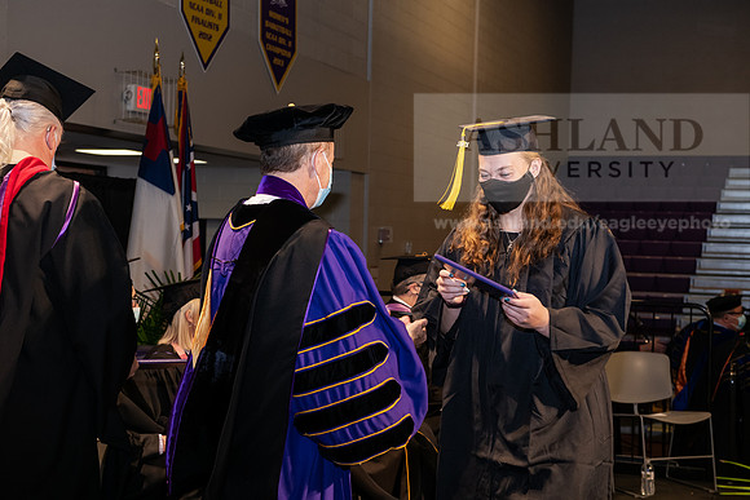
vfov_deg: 21.9
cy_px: 250
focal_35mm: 62
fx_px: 1292
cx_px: 375
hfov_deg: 32.4
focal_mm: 62
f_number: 6.3
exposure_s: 1/200
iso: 1600
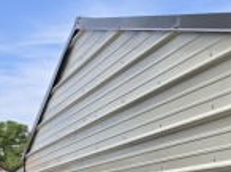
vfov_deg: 13.9
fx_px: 673
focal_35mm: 101
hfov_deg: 15.8
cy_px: 238
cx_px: 448
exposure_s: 1/4887
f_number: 1.4
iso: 64
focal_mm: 6.5
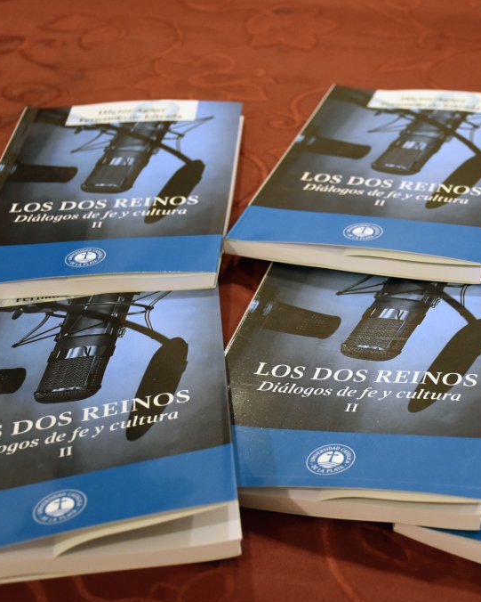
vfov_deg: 29.6
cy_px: 303
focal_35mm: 64
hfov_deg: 23.6
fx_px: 1139
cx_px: 358
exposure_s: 1/60
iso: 1600
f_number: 4
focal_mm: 30
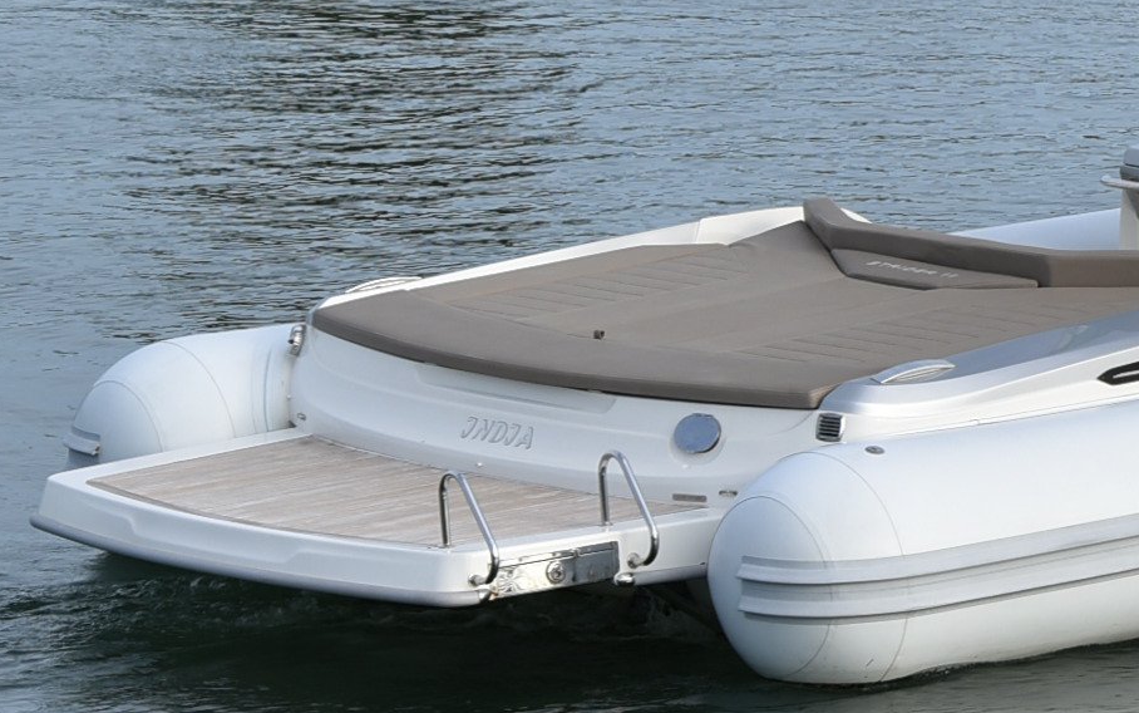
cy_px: 20
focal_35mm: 252
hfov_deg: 8.2
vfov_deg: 5.2
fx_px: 7824
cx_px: 1651
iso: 100
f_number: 8
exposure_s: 1/250
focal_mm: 50
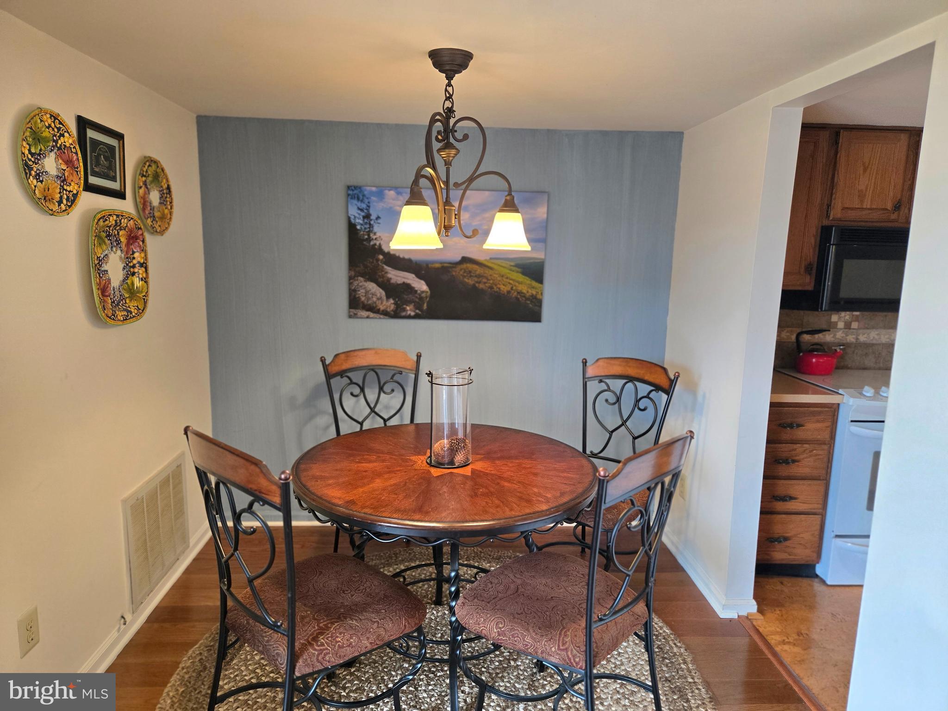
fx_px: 630
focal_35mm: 23
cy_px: 356
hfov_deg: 73.9
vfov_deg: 58.9
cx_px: 474
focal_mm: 5.4
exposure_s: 1/120
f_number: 1.8
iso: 160
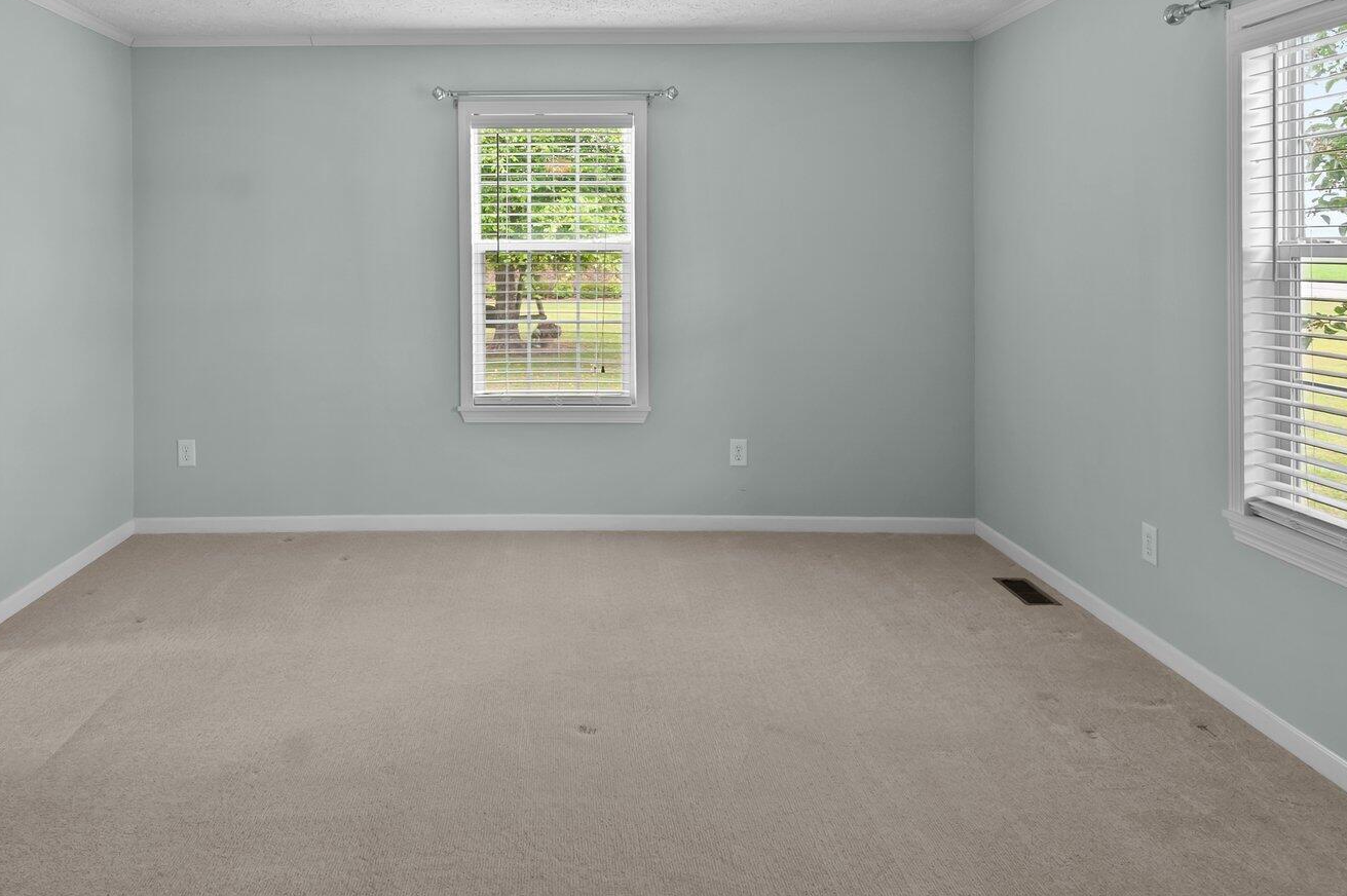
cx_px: 549
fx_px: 935
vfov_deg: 49.2
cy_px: 224
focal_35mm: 25
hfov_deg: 70.9
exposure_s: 1/50
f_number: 4
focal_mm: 16
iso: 400
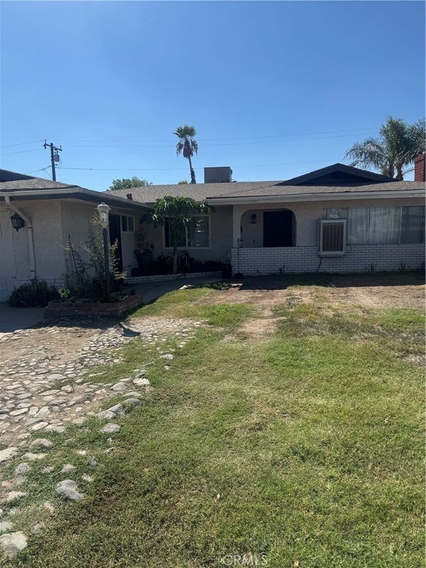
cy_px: 284
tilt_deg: -9.3
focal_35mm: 24
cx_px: 213
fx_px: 394
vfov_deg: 71.6
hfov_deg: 56.8
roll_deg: +2.7
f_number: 1.78
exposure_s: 1/6410
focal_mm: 6.76
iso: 80
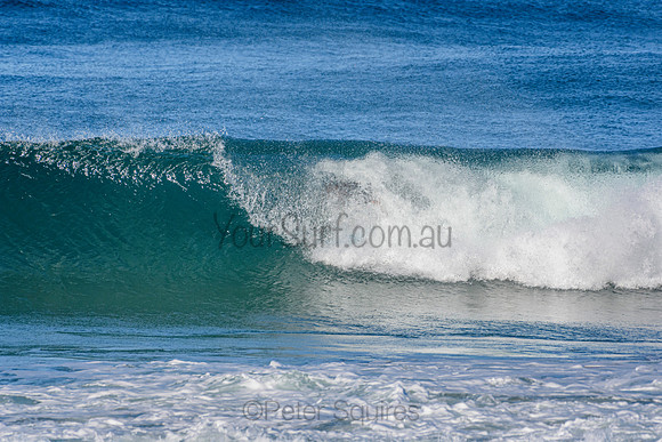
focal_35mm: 750
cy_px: 221
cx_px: 331
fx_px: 13794
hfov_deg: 2.7
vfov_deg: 1.8
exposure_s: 1/2000
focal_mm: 500
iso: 280
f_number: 5.6
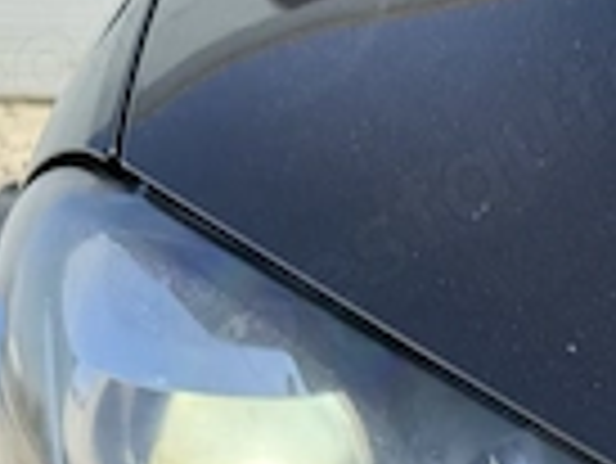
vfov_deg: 12.6
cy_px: 896
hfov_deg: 17.3
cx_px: 859
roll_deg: +0.2
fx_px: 1870
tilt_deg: -30.4
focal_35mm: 105
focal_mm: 6.76
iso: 100
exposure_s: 1/1493
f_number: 1.78
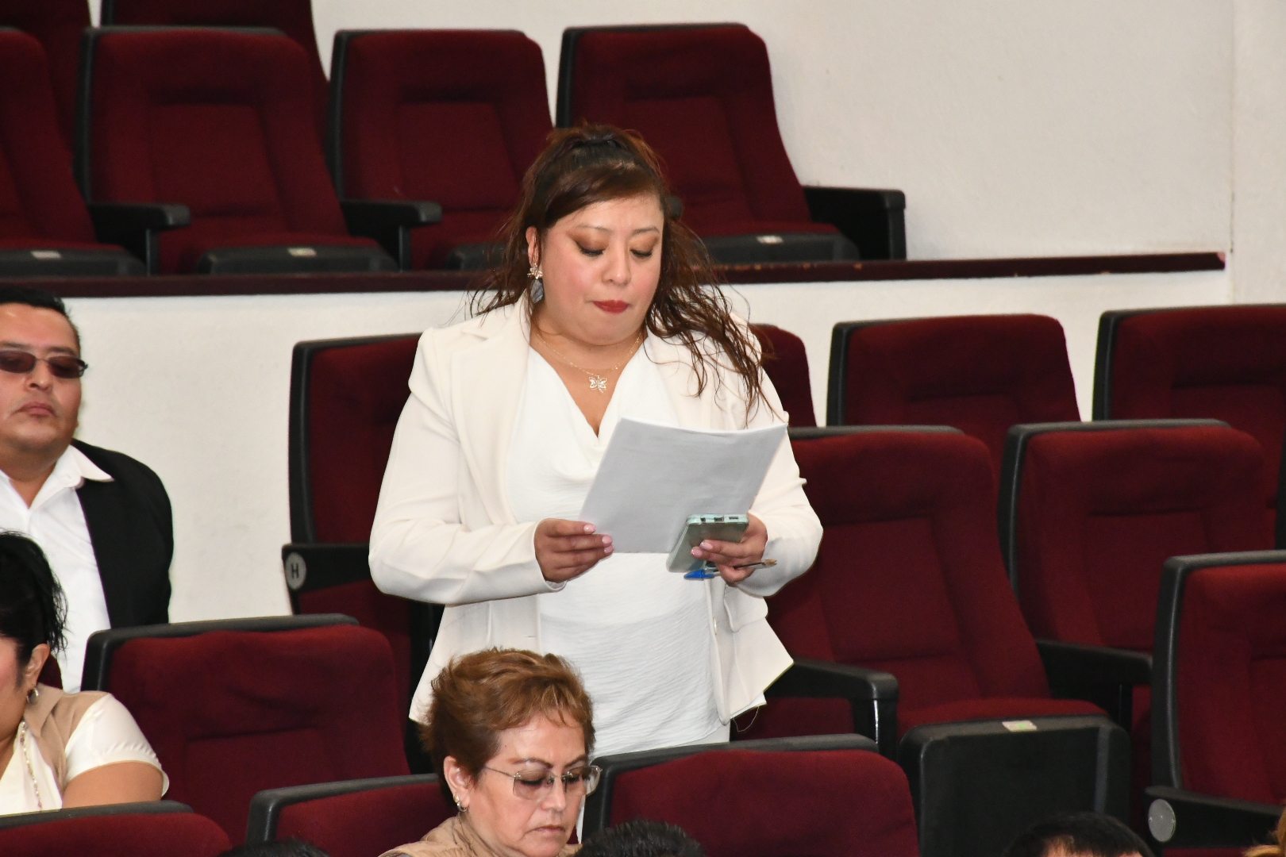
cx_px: 643
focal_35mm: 195
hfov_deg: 10.5
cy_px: 428
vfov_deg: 7.0
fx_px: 6965
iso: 5000
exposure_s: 1/40
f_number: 10
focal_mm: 130
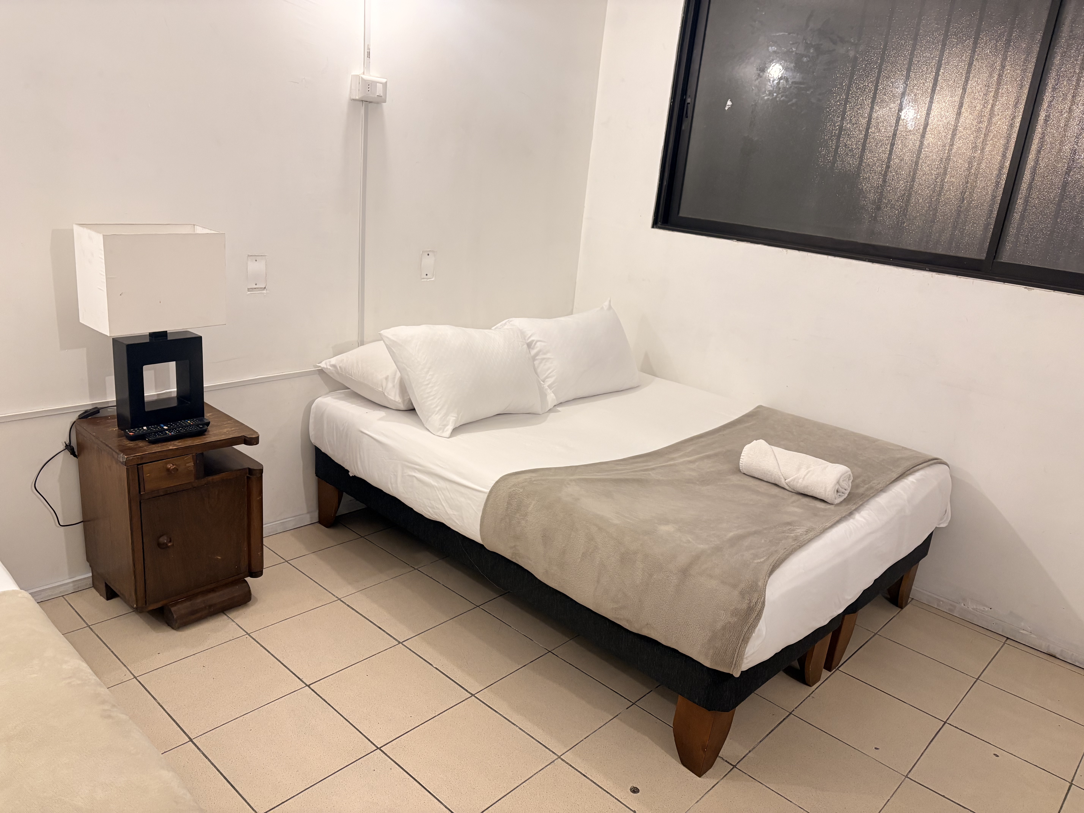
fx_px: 814
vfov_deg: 53.1
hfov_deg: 67.3
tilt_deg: -16.5
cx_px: 542
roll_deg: -5.2
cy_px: 406
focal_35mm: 26
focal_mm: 5.96
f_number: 1.6
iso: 160
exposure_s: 1/50
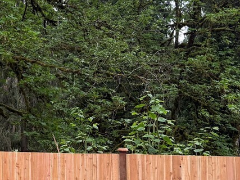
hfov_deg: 20.7
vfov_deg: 16.4
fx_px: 624
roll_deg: -0.5
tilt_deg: +4.1
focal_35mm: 90
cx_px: -28
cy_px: 92
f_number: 1.78
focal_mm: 6.76
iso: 100
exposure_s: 1/377
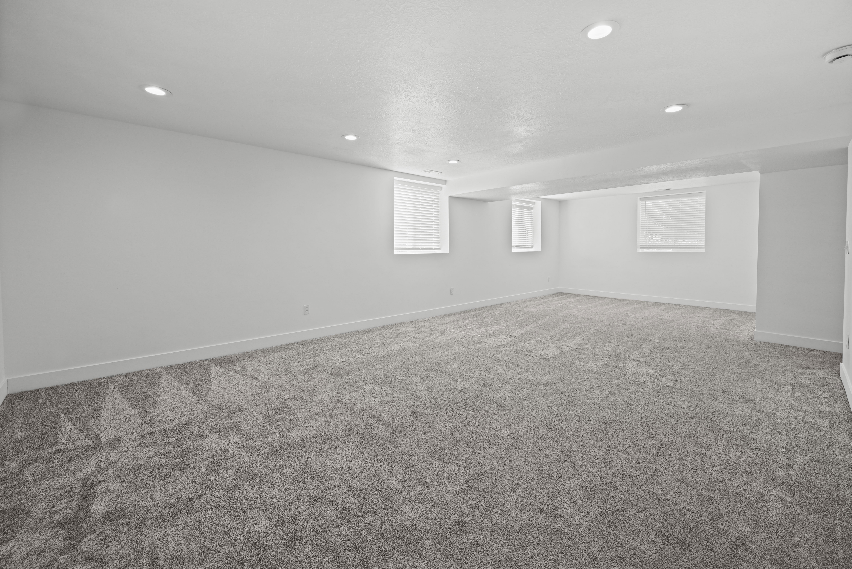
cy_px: 284
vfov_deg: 81.2
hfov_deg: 104.2
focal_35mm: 14
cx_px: 426
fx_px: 331
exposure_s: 1/13
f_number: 7.1
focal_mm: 14
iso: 160
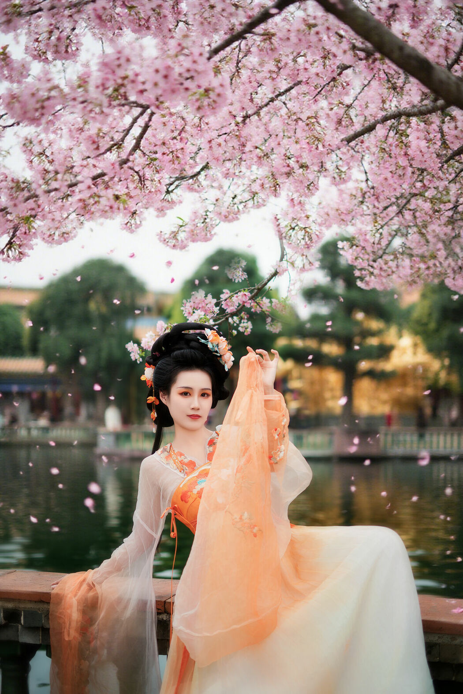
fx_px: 965
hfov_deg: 27.0
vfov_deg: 39.6
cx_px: 232
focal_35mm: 50
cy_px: 347
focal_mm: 50
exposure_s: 1/320
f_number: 1.8
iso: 100
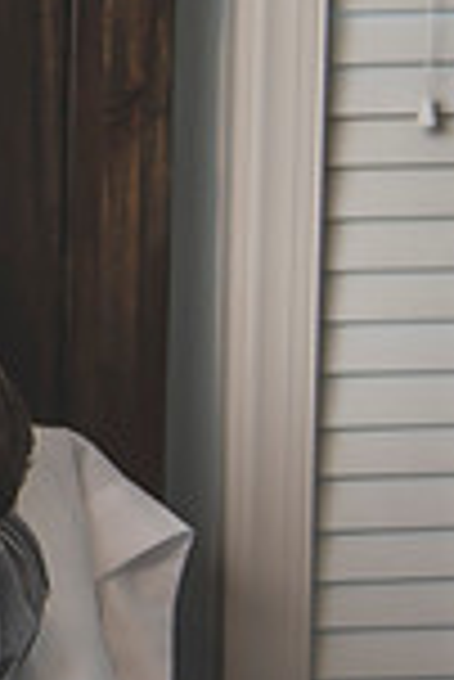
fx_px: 2755
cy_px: 241
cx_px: -796
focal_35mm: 146
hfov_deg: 8.3
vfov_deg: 14.0
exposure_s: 1/100
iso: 100
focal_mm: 38
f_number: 2.8
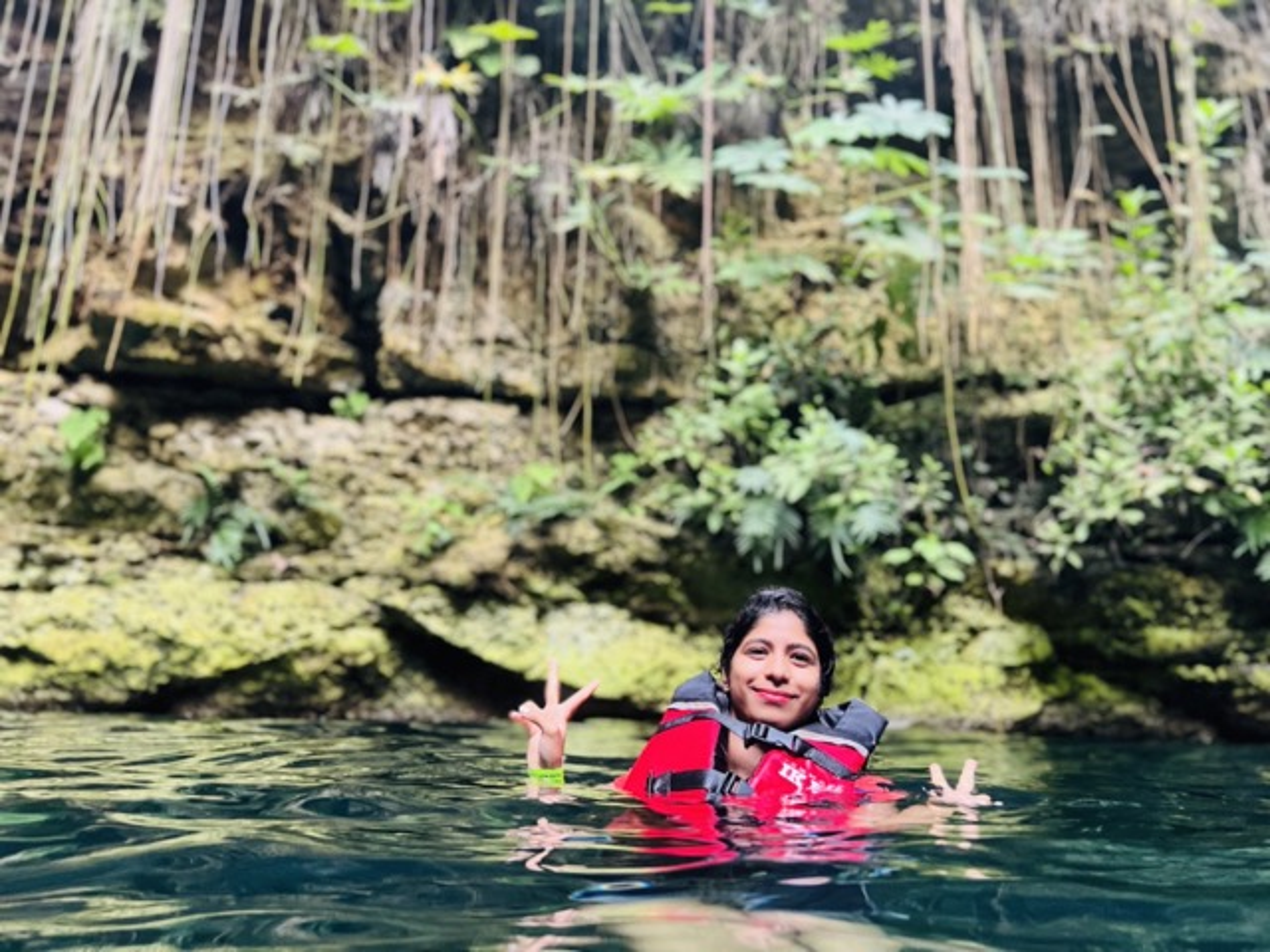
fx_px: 954
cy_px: 476
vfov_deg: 53.1
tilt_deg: +12.6
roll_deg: -2.3
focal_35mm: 26
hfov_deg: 67.3
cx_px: 635
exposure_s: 1/60
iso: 250
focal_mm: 5.7
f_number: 1.5
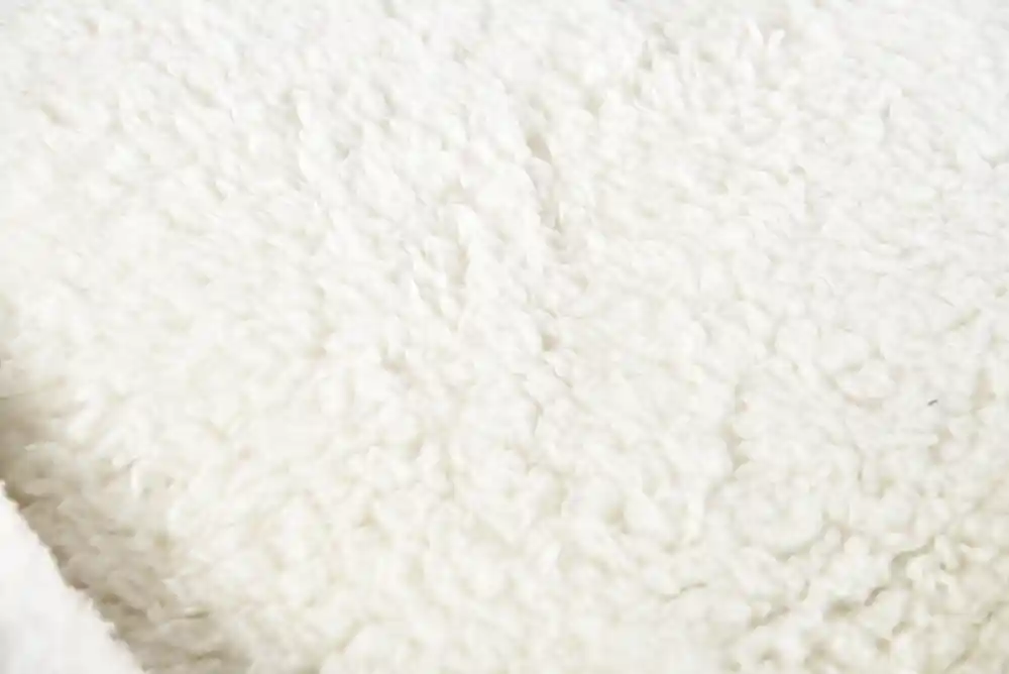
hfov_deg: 28.8
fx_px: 1963
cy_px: 337
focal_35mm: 70
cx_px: 504
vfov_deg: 19.5
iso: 320
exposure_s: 1/125
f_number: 9
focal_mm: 70
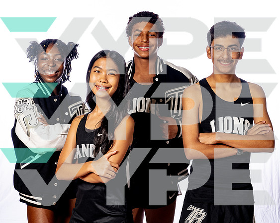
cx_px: 149
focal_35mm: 78
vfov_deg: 19.7
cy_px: 105
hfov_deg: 24.5
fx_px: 644
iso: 250
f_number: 7.1
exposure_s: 1/250
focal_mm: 65
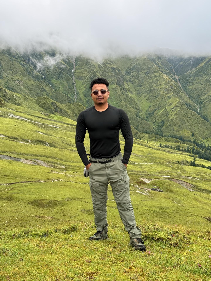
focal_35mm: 48
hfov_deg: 30.3
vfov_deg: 39.7
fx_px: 390
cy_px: 140
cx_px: 106
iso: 100
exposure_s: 1/846
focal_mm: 6.76
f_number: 1.78
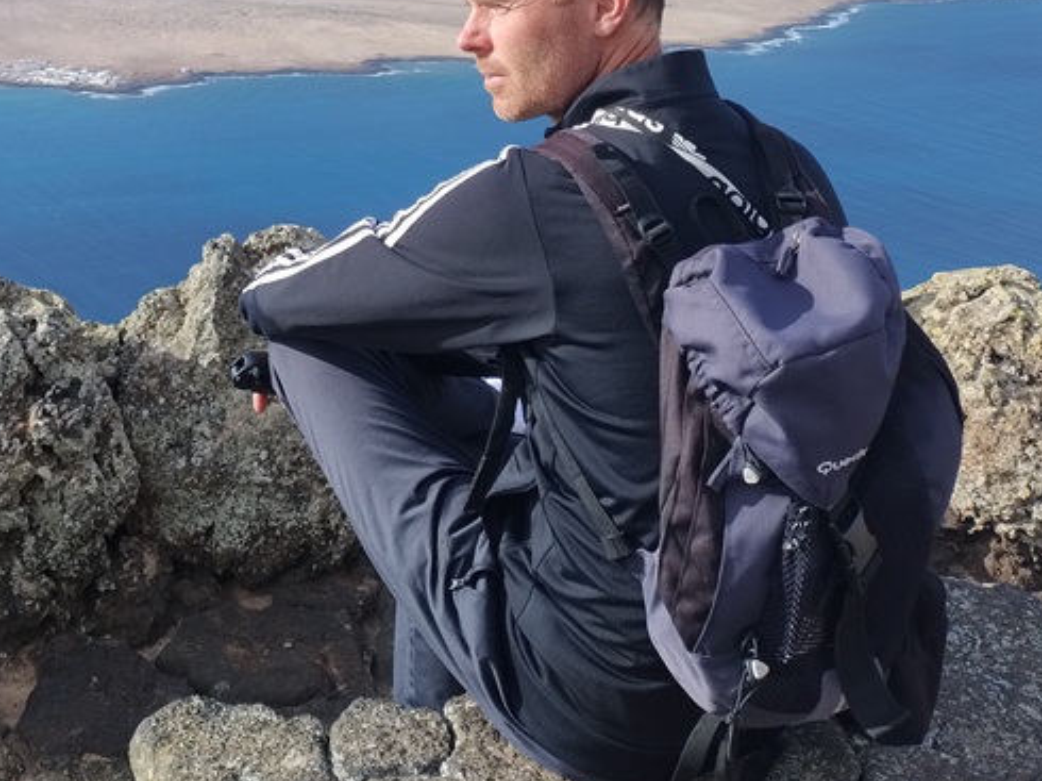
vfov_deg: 27.2
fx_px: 1534
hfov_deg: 36.5
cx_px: 247
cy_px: 34
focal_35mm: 51
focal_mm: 4.71
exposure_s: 1/649
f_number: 1.7
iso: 100
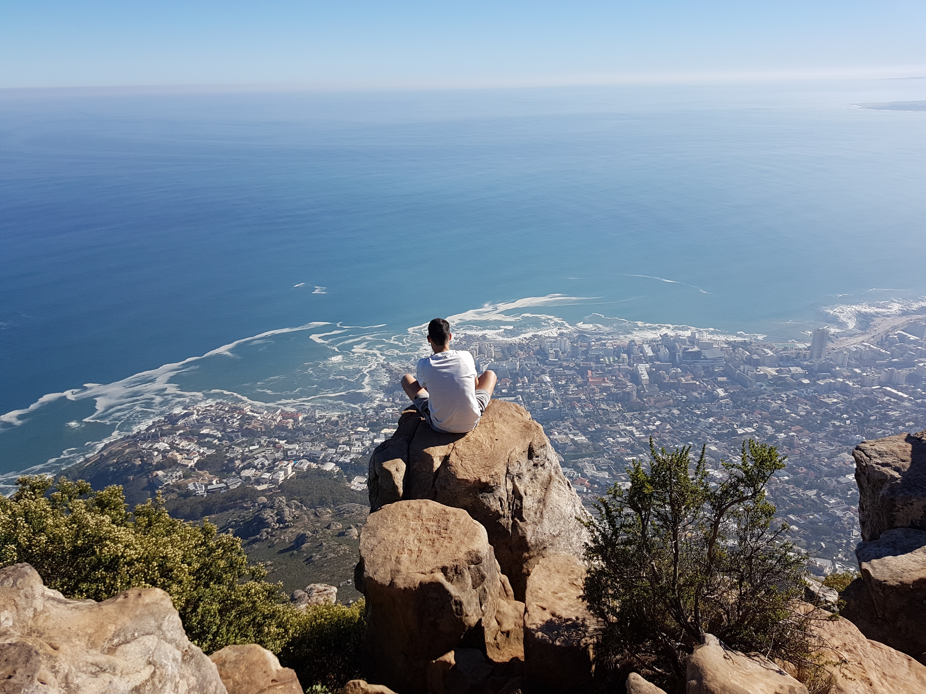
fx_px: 696
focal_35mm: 26
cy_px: 347
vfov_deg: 53.1
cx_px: 463
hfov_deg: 67.3
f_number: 1.7
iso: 40
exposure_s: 1/2288
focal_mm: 4.2
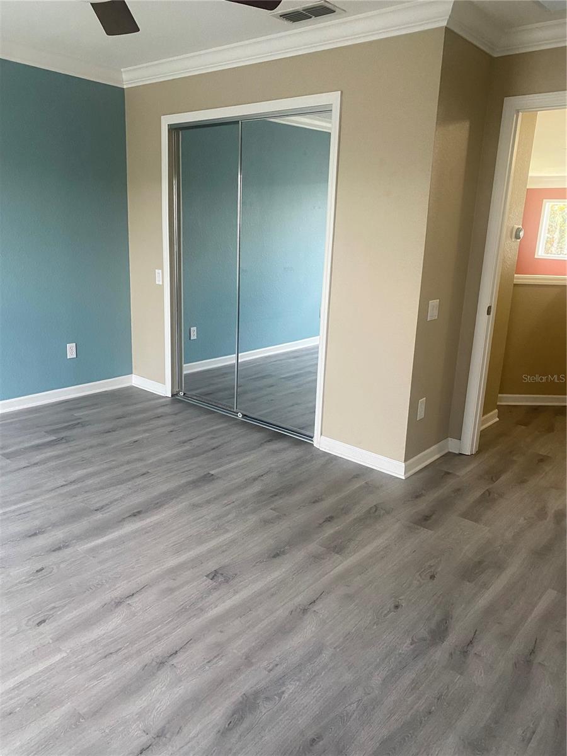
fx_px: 568
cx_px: 284
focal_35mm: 26
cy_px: 378
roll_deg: -2.3
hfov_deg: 53.1
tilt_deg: -12.2
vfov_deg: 67.3
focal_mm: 4.25
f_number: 1.8
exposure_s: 1/60
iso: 250
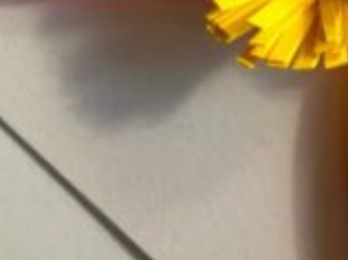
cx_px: 546
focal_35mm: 99
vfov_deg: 13.2
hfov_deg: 17.5
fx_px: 994
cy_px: -229
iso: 64
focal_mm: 3.83
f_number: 2.2
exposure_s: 1/120
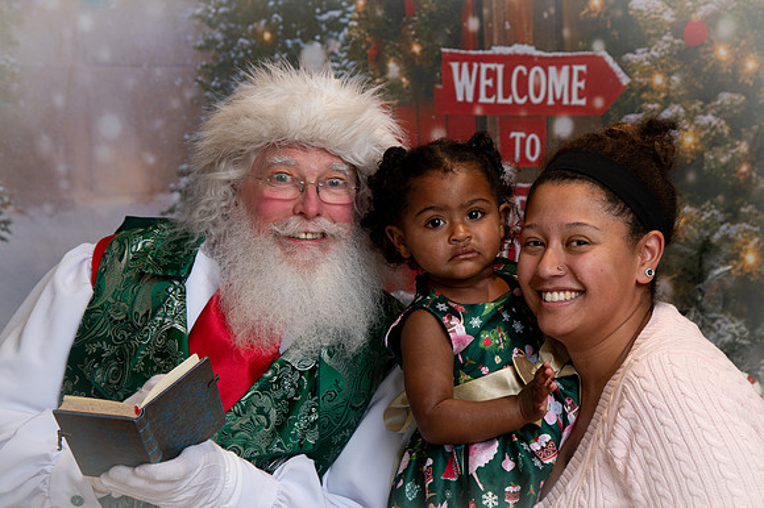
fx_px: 1989
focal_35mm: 94
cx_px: 447
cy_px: 203
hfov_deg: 21.7
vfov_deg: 14.6
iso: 1000
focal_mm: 78
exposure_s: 1/200
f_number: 5
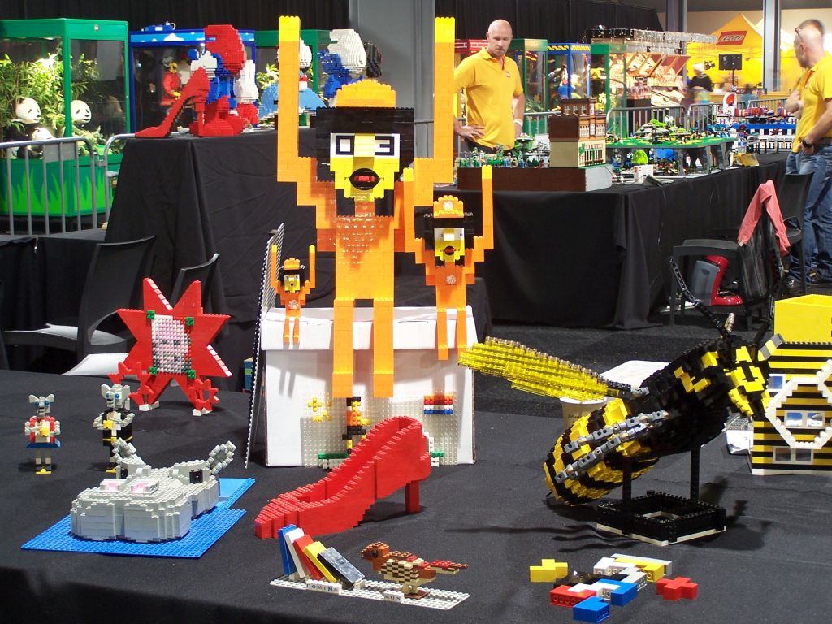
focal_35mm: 67
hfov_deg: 29.0
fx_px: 1610
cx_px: 416
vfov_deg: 21.9
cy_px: 312
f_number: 3.2
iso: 80
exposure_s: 1/2
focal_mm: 11.1
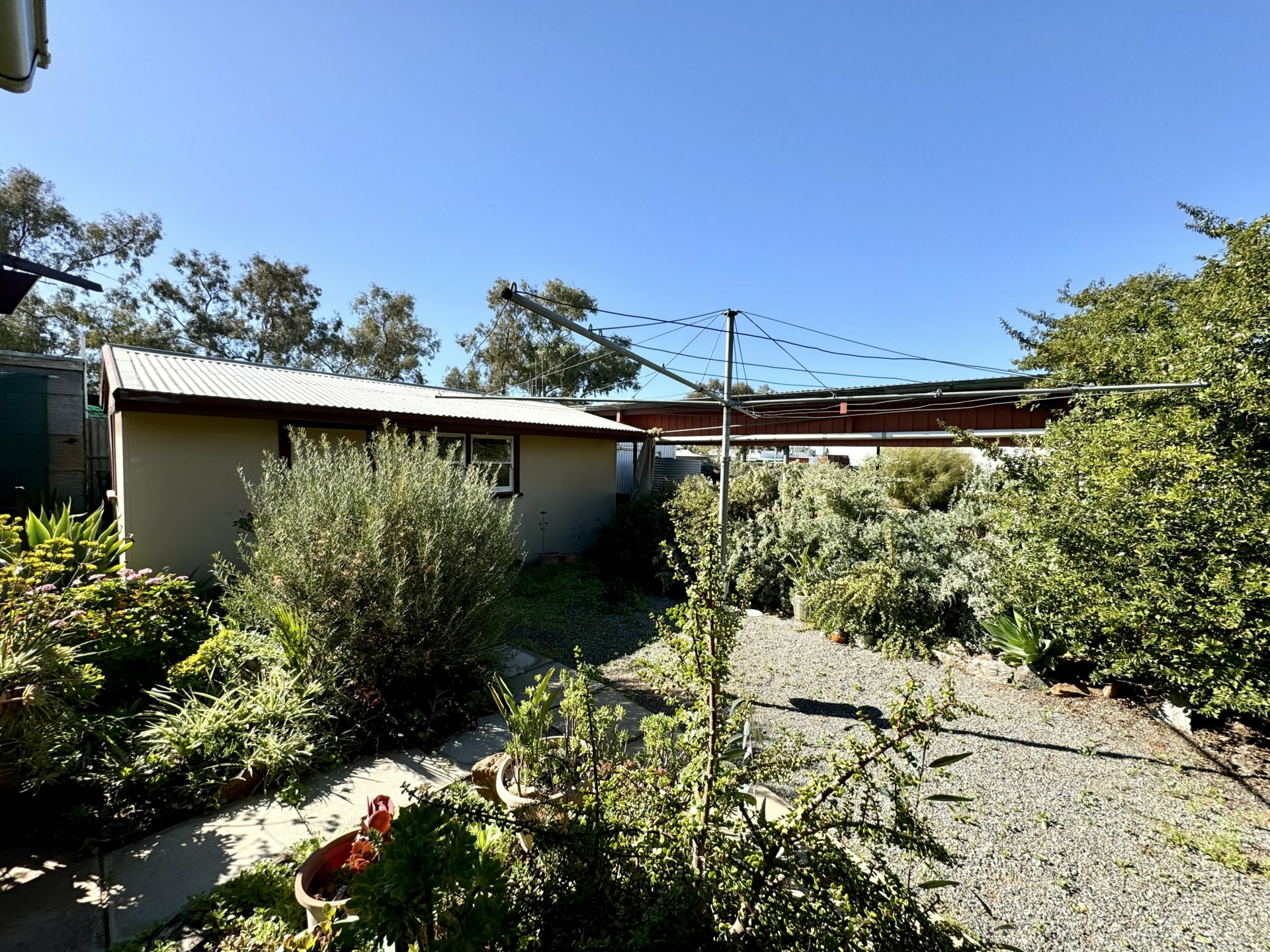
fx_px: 514
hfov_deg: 102.1
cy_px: 476
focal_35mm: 14
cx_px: 635
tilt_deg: -0.5
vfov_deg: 85.7
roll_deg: +0.1
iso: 40
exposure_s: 1/944
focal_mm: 2.22
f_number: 2.2
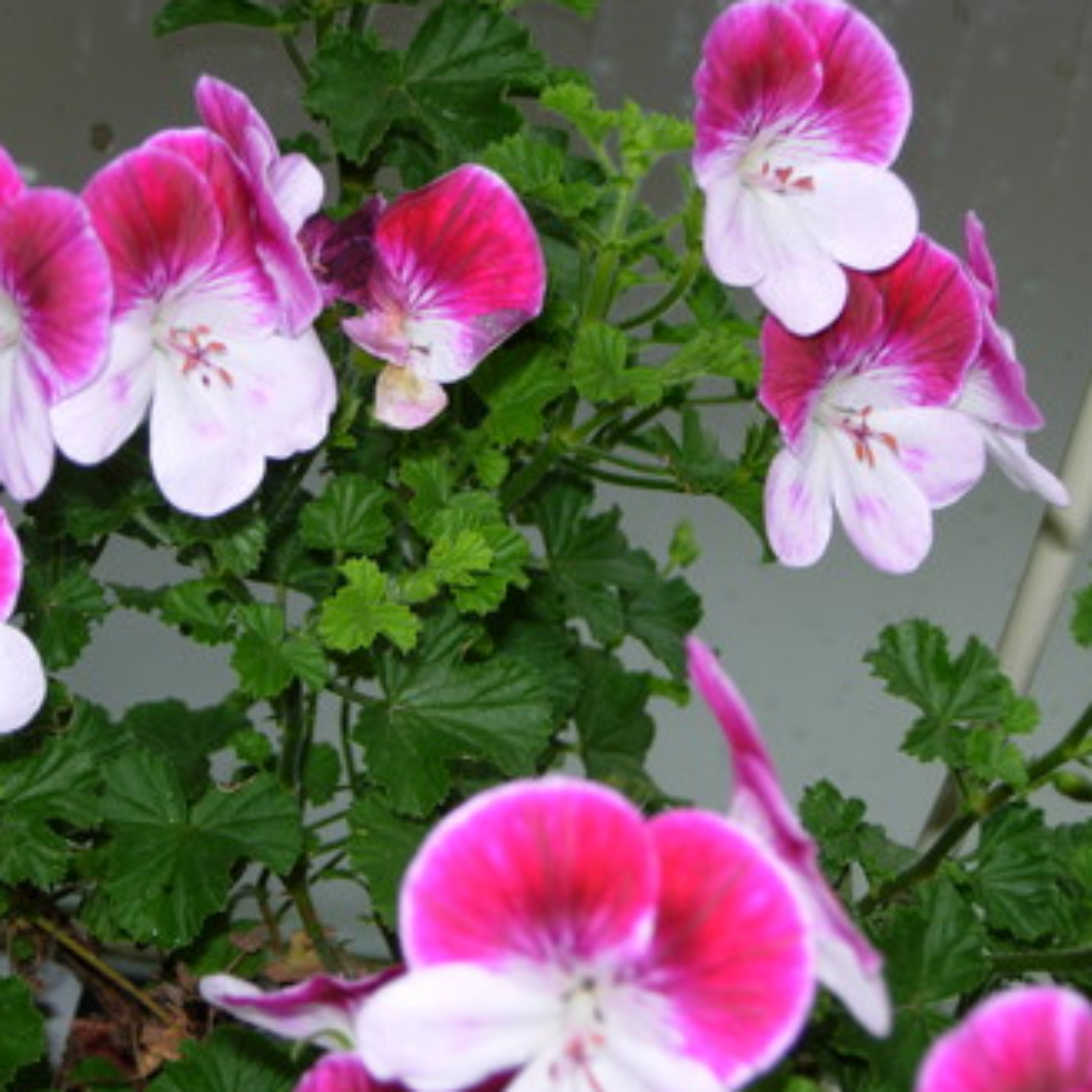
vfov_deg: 19.5
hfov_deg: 19.5
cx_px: 456
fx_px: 3176
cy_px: 546
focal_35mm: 89
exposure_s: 1/90.5
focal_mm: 15.7
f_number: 3.9
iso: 50
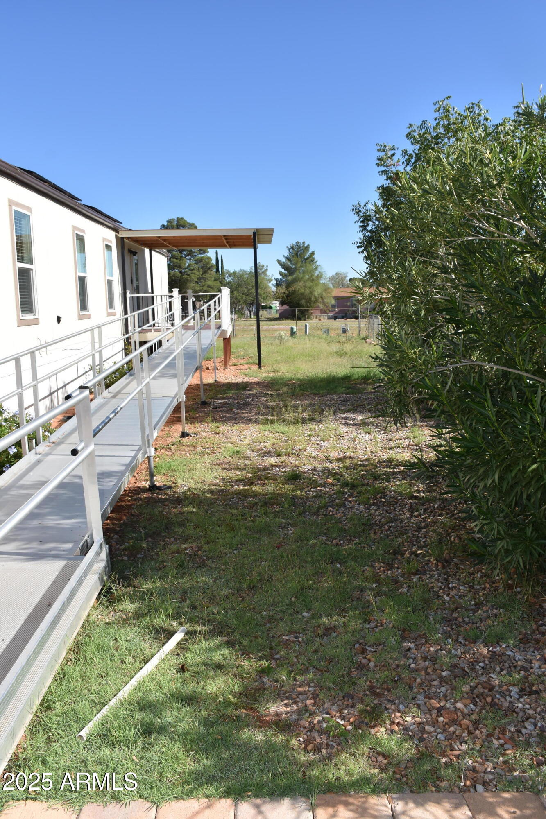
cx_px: 273
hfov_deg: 47.9
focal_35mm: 27
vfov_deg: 67.4
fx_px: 614
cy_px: 410
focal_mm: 18
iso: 100
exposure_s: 1/250
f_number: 8
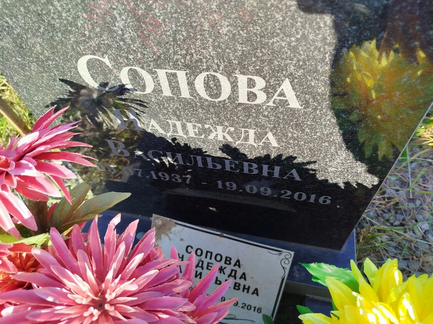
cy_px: 162
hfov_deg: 71.6
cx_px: 216
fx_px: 300
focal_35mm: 24
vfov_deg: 56.8
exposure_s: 1/265
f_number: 1.7
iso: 50
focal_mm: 5.31
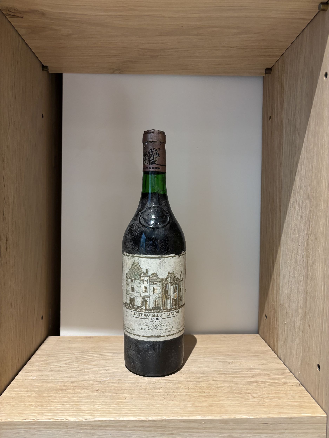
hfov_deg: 53.1
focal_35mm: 26
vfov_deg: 67.3
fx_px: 329
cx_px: 164
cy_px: 219
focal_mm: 5.96
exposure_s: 1/50
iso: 200
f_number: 1.6
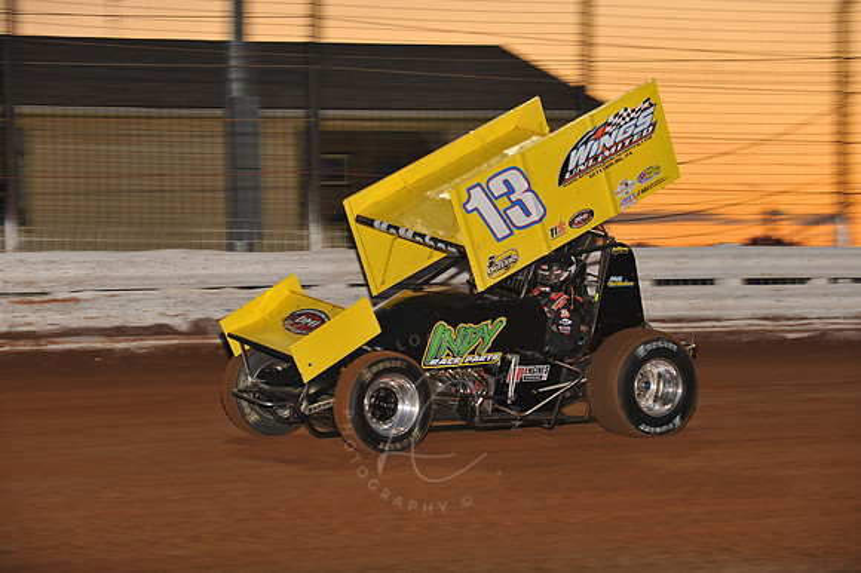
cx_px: 430
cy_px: 286
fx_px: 2868
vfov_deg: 11.4
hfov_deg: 17.1
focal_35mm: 120
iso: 640
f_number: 6.3
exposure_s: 1/320
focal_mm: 120
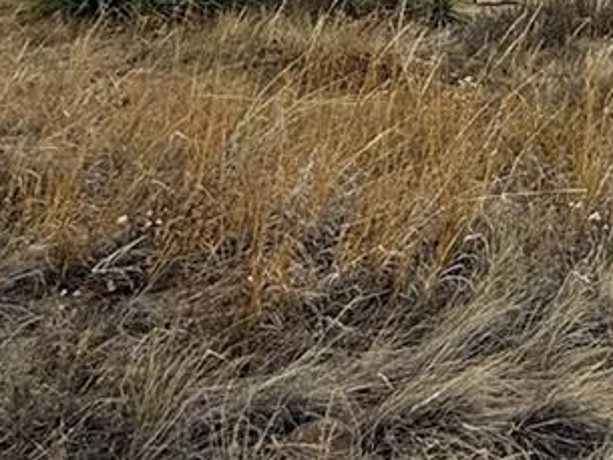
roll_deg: -1.4
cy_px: -275
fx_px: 1169
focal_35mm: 66
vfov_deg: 18.9
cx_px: 878
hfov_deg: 24.1
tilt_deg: +6.2
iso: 50
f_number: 2.2
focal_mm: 2.22
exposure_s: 1/914
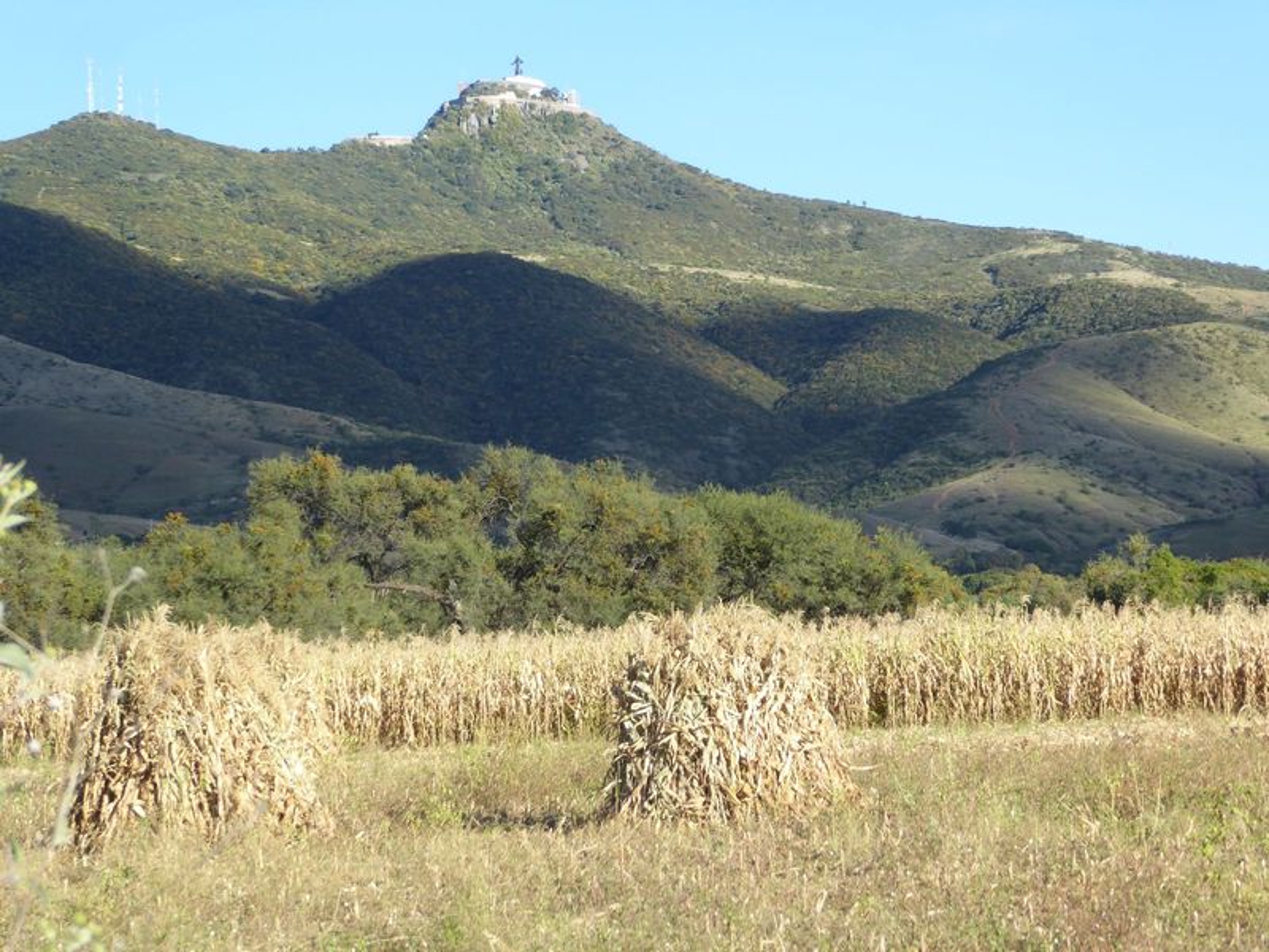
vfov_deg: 11.7
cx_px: 634
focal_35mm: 127
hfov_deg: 15.5
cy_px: 476
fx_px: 4656
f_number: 5.1
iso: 80
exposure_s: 1/160
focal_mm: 20.6
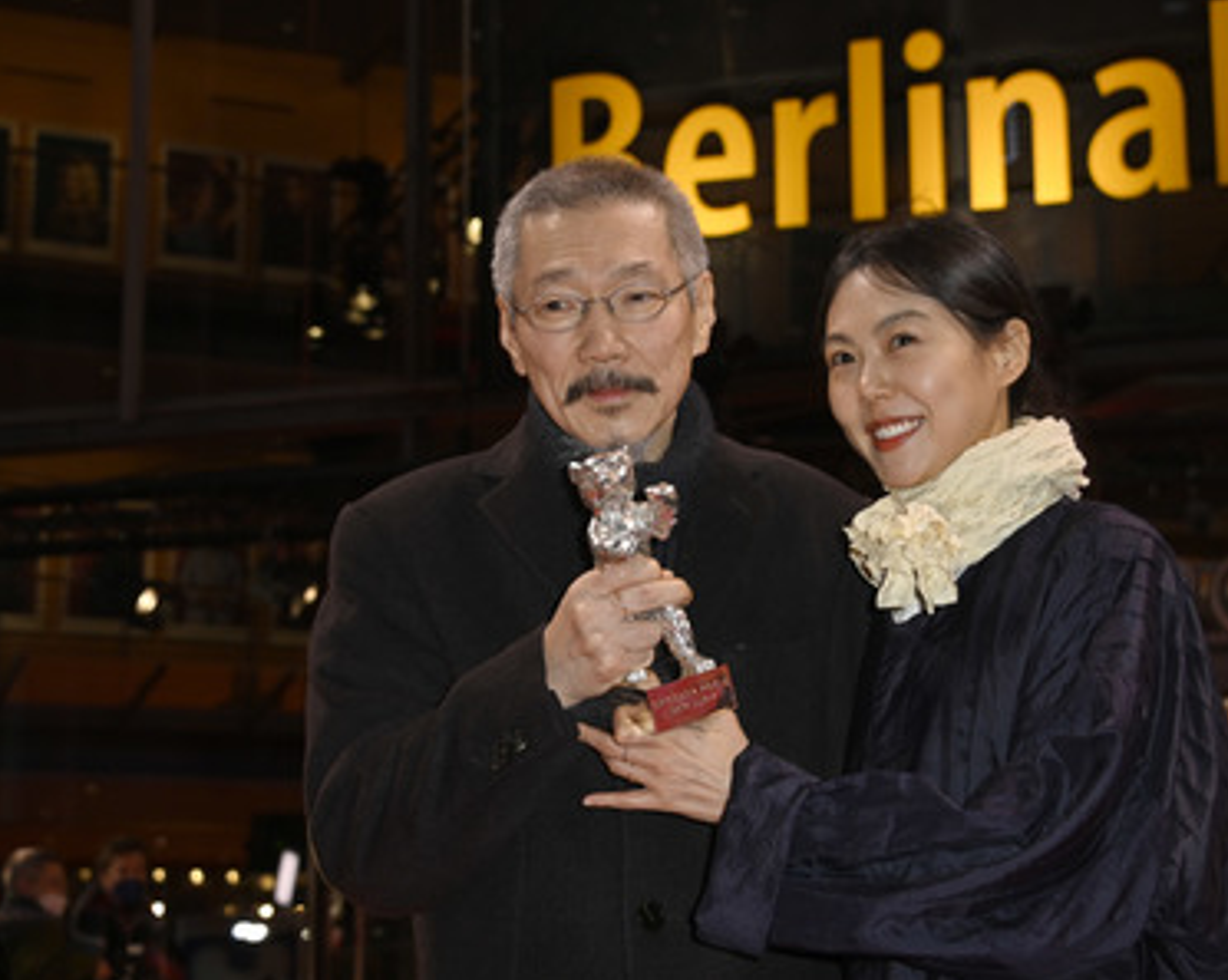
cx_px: 705
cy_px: 492
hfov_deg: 28.7
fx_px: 2397
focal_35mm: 66
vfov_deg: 23.1
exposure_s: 1/250
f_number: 5.6
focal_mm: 58
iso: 1250
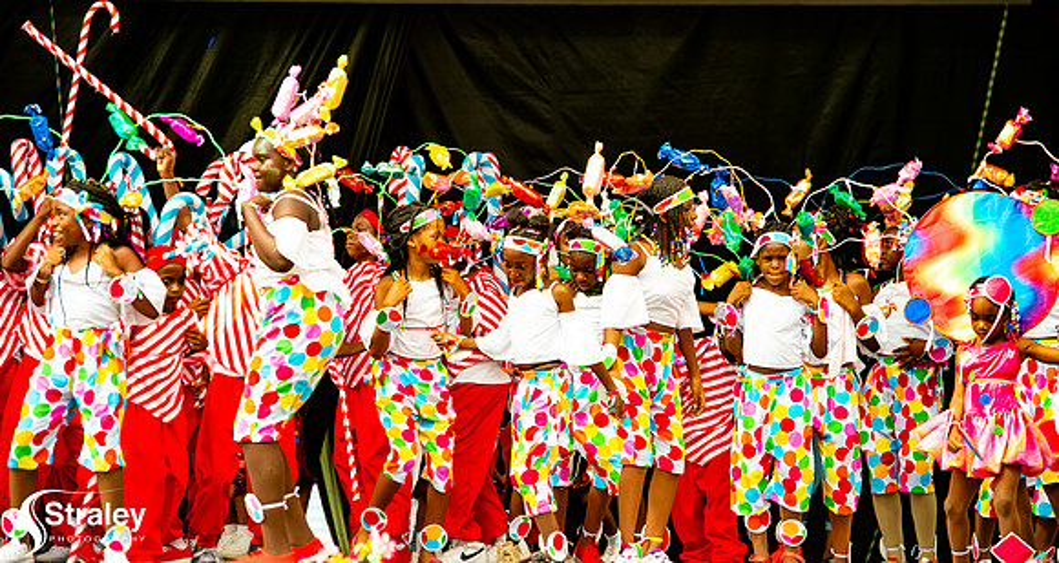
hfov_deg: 11.2
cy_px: 263
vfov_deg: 6.0
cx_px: 539
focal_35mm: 194
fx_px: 5385
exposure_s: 1/200
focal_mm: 180
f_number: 5.6
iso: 160
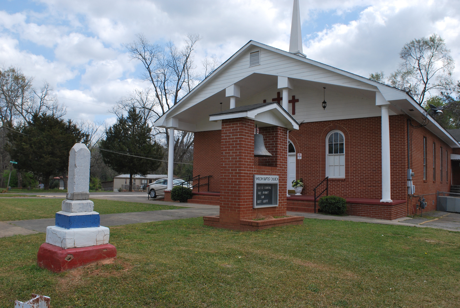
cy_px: 154
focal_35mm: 27
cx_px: 230
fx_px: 345
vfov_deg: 48.0
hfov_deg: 67.3
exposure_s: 1/250
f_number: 10
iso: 200
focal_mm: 18
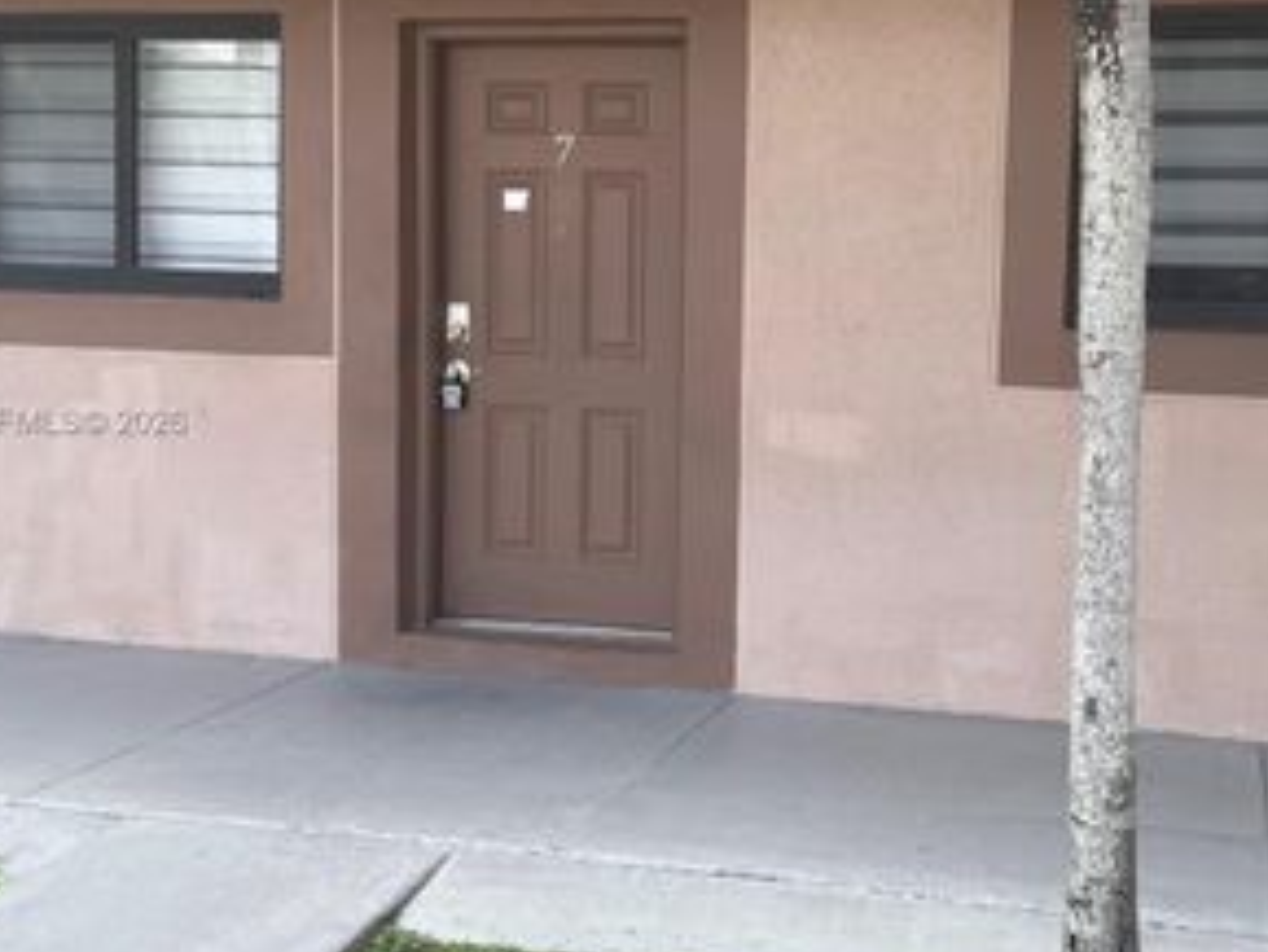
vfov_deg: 32.2
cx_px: 856
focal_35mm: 45
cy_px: 423
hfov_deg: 41.5
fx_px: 1649
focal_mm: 4.2
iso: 32
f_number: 1.6
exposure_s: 1/698
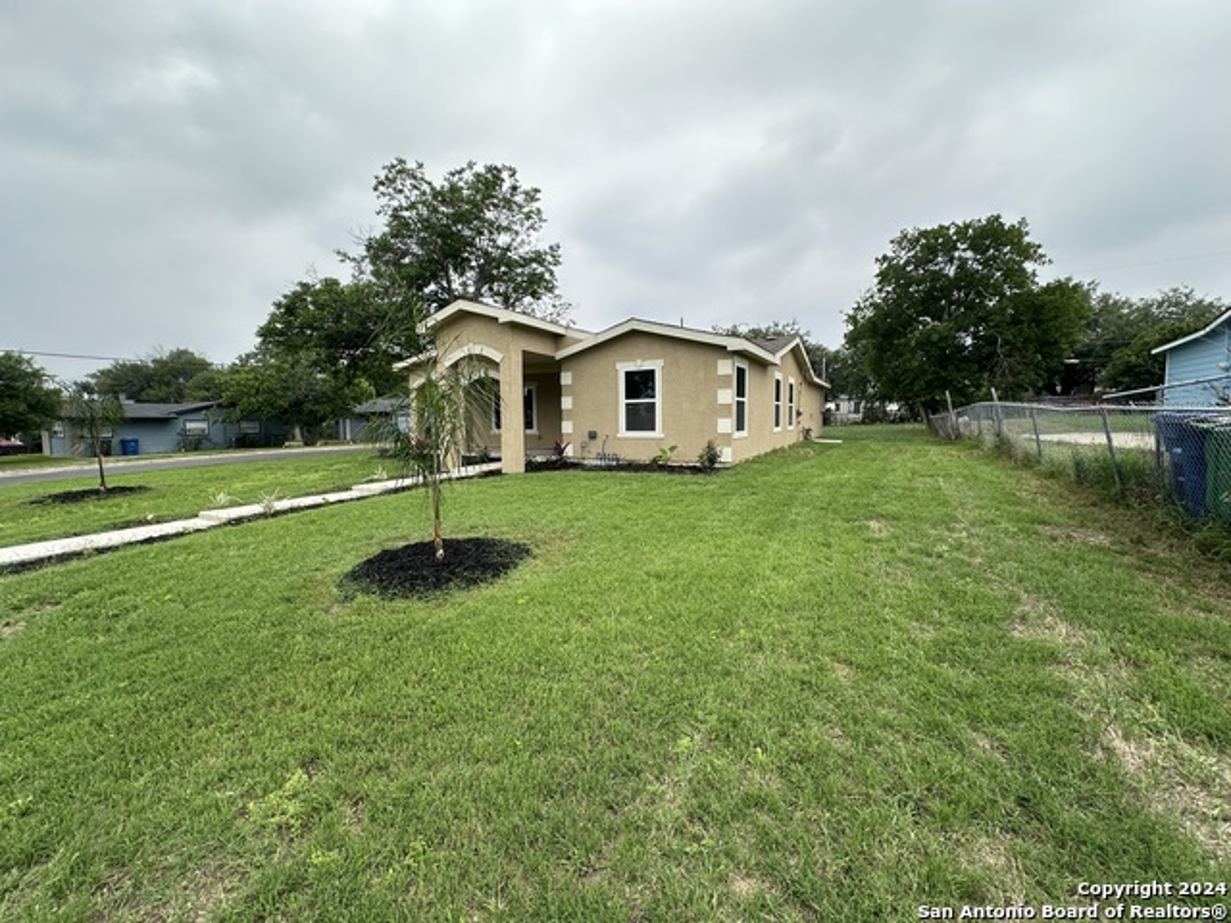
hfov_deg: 102.1
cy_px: 462
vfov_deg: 85.7
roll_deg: +1.2
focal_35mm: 14
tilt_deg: -4.1
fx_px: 498
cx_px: 616
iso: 50
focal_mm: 2.22
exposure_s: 1/1531
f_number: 2.2
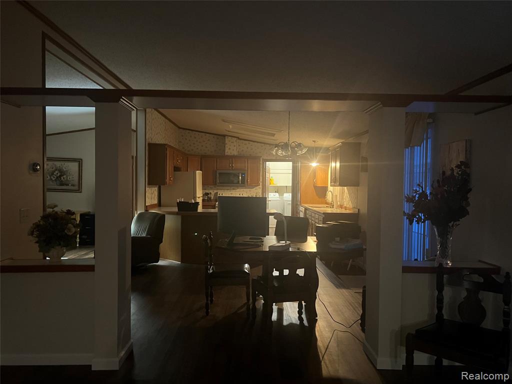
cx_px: 256
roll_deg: -0.4
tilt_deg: -2.2
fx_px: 385
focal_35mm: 26
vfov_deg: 53.1
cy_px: 192
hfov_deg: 67.3
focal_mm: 5.7
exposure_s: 1/30
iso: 800
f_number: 1.5
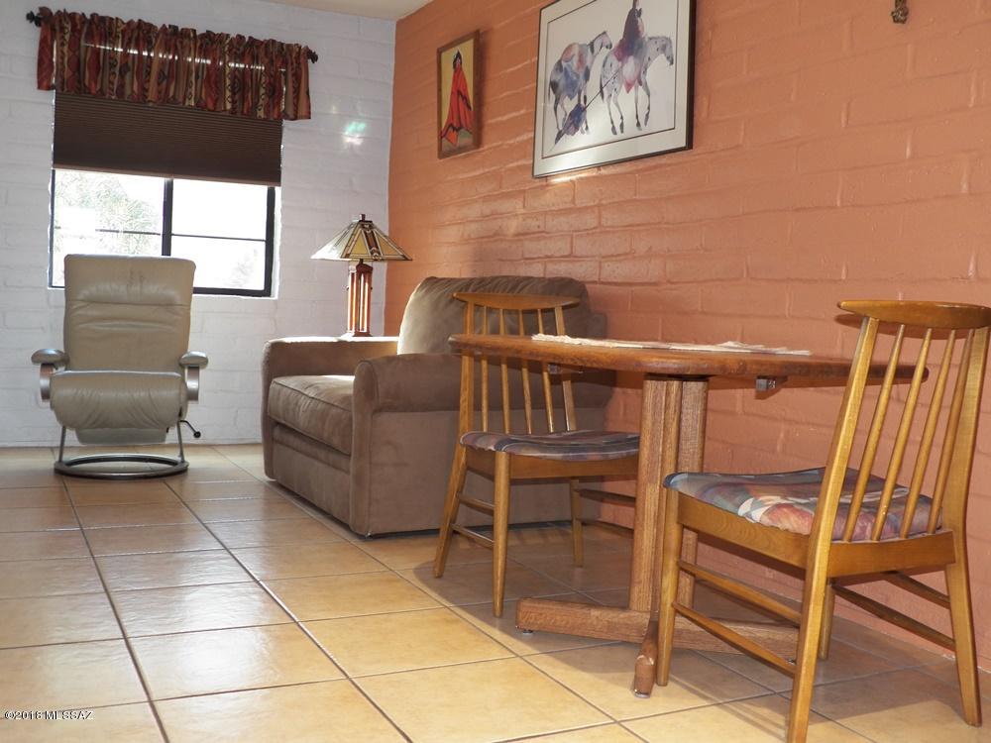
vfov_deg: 40.7
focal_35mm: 35
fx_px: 1002
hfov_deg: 52.6
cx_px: 496
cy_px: 372
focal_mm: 6.3
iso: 125
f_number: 2.8
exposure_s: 1/30
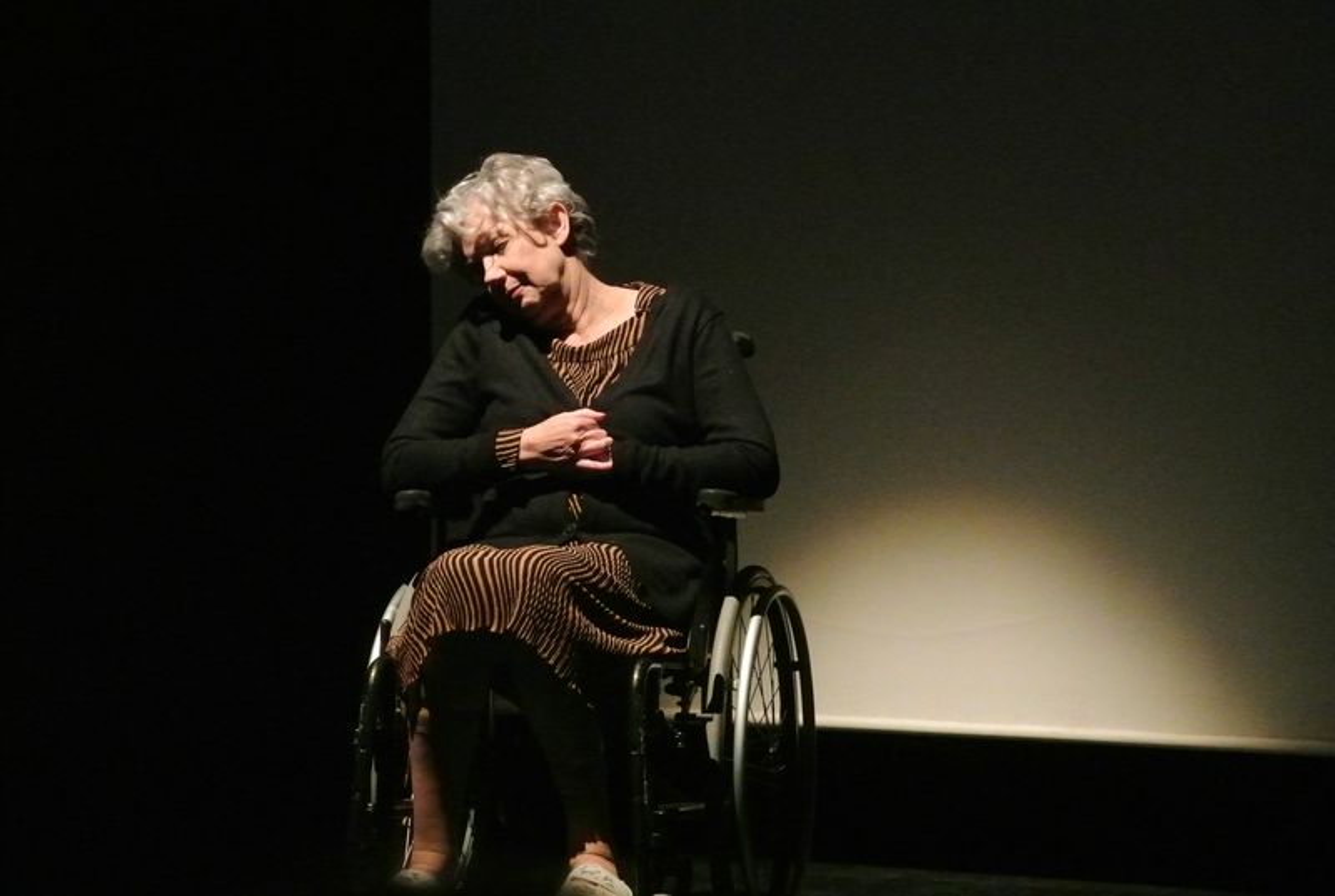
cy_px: 448
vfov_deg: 8.3
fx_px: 6168
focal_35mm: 166
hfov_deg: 12.4
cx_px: 668
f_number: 5.6
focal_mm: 61.6
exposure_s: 1/30
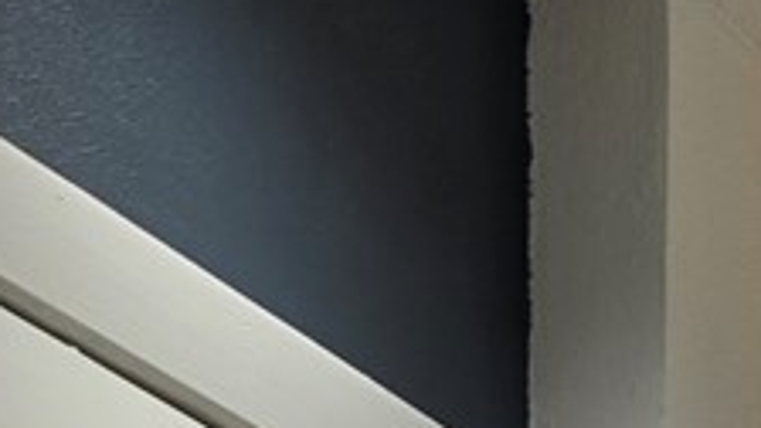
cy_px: 1844
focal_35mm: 179
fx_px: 3612
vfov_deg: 5.6
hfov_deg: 11.8
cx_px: 849
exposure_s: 1/120
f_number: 1.7
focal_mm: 6.3
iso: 32
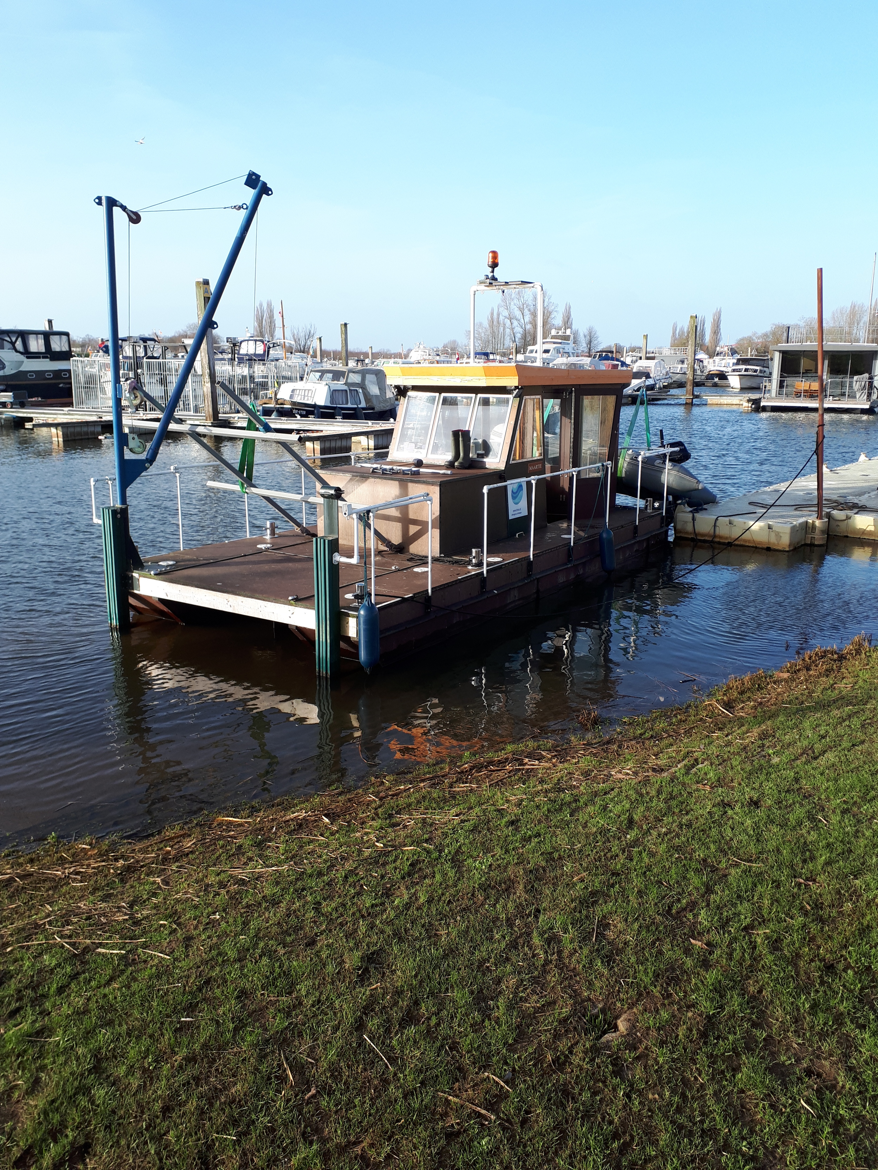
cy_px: 585
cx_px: 439
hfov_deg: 51.4
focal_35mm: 27
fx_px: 913
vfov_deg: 65.3
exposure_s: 1/510
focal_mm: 3.6
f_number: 1.9
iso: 40
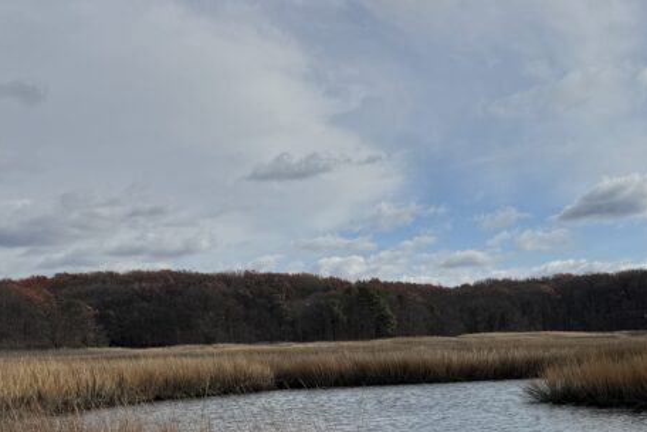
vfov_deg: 23.2
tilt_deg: -6.0
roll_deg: +2.0
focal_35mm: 56
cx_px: 654
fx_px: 1006
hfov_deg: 32.6
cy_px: 432
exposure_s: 1/9009
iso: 80
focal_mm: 6.76
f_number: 1.78
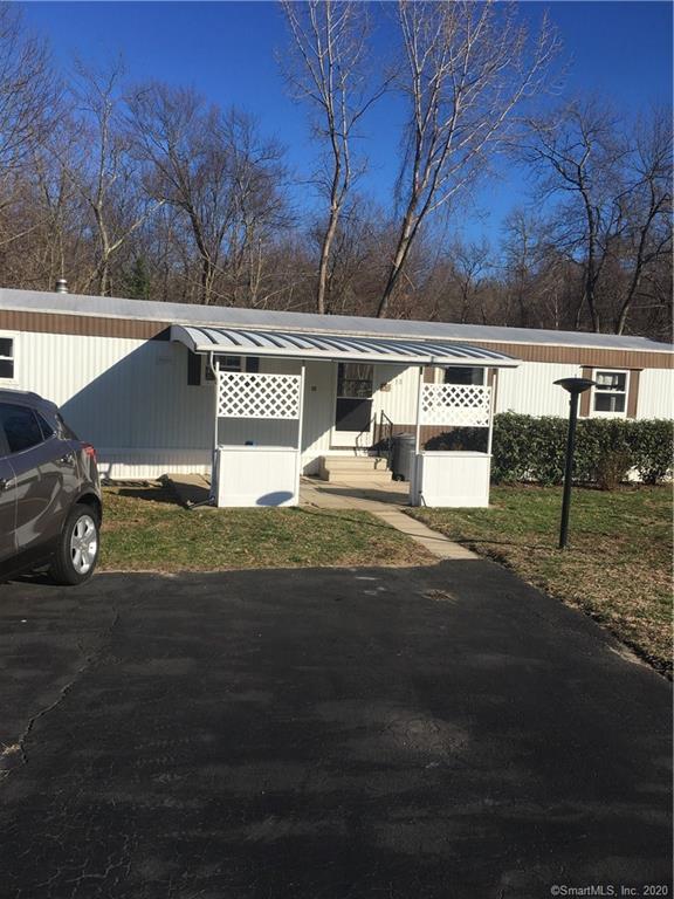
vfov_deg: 61.7
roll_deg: -2.8
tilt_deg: -4.8
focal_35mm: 29
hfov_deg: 48.2
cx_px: 337
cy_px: 450
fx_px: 753
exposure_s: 1/1832
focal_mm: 4.15
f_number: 2.2
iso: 25
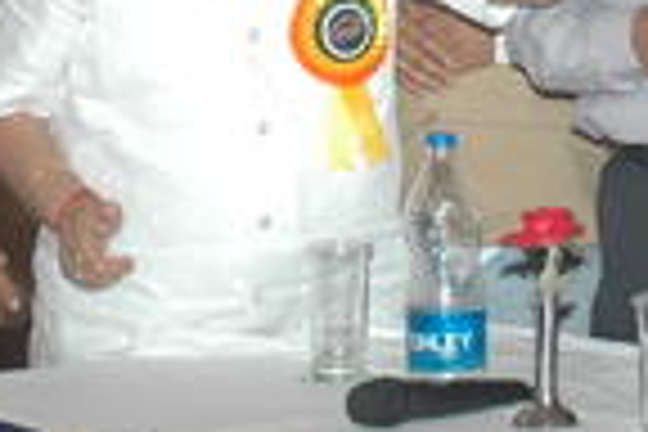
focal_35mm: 169
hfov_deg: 11.8
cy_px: -83
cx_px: 860
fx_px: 3043
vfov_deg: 8.0
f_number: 4.5
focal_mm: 27
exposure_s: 1/60
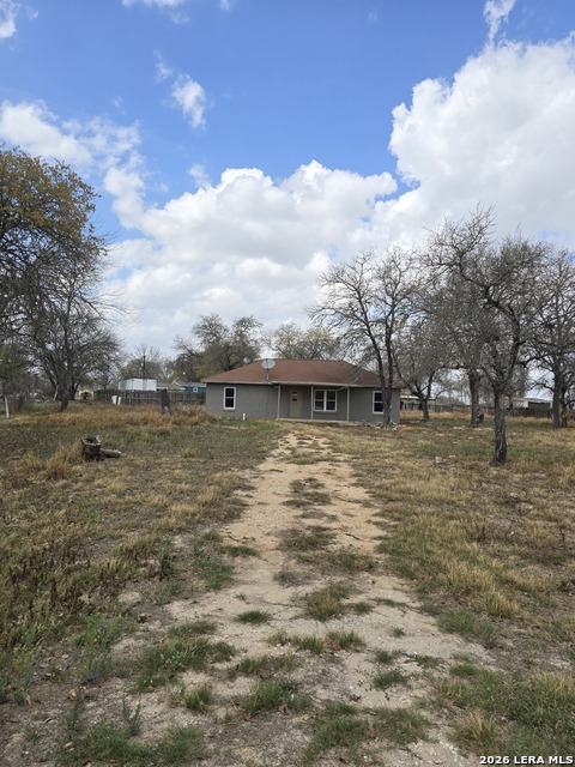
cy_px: 384
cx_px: 288
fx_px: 509
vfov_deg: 73.9
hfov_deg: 58.9
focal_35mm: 23
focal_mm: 6.3
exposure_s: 1/711
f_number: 1.7
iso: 12
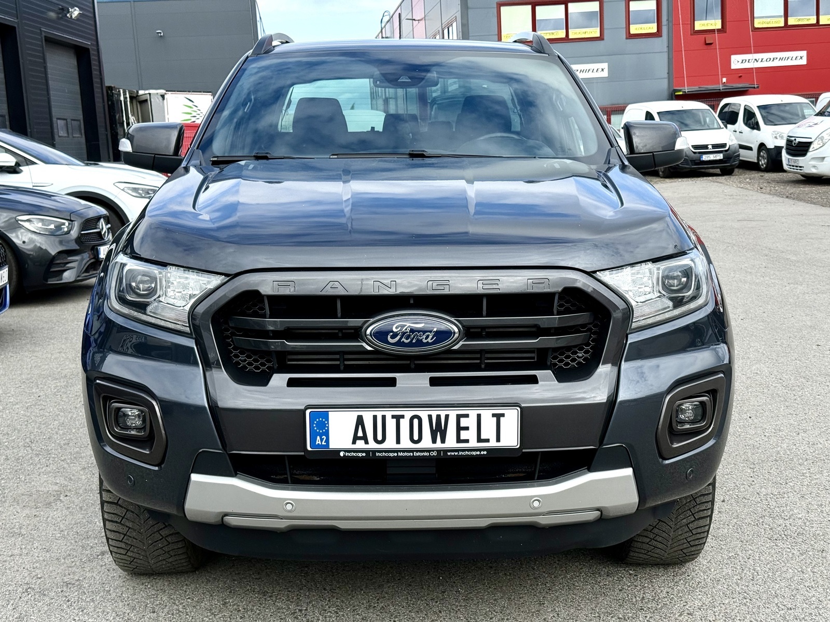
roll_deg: +3.2
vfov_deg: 30.3
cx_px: 415
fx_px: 1151
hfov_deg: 39.7
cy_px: 311
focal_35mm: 48
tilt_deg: -8.5
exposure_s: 1/3534
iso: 64
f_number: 1.78
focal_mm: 6.76
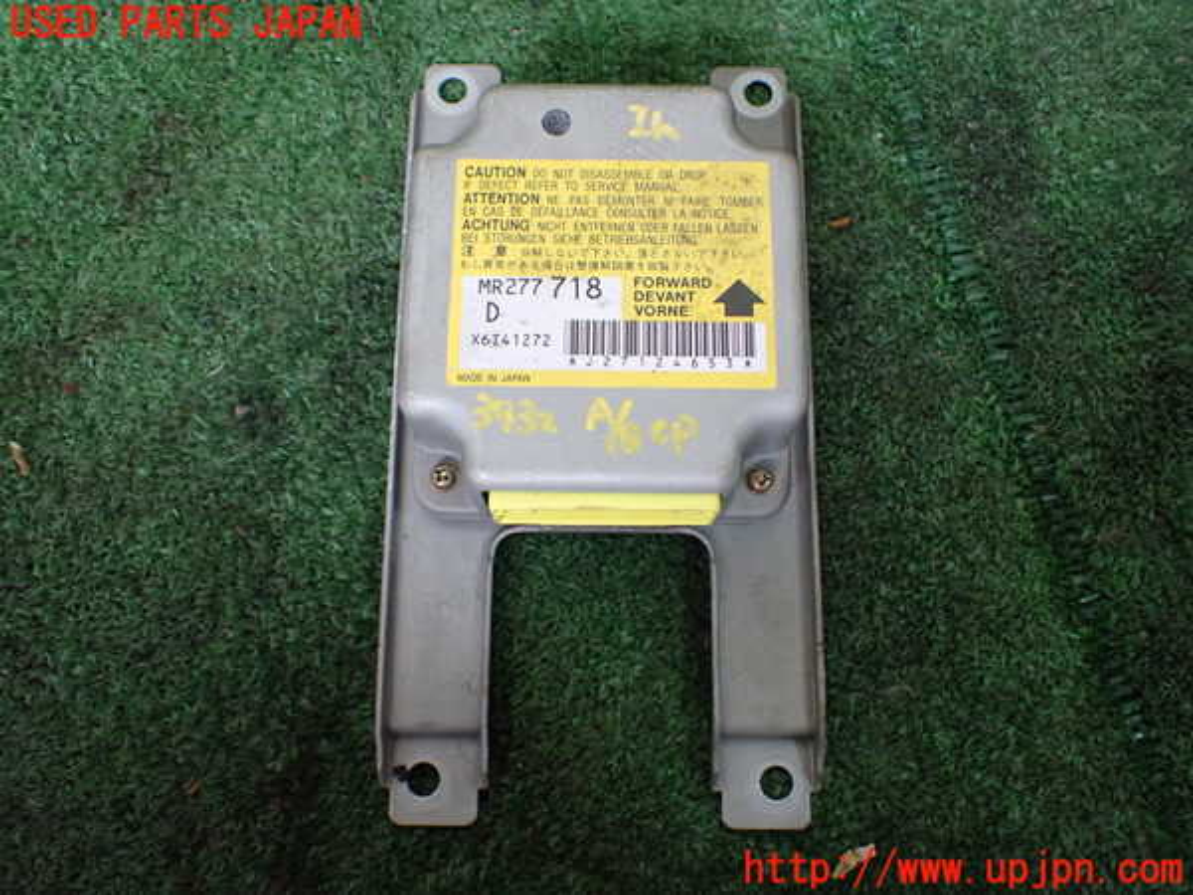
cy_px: 448
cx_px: 596
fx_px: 1034
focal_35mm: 30
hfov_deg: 60.0
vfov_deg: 46.8
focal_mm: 5.4
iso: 800
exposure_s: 1/125
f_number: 2.3
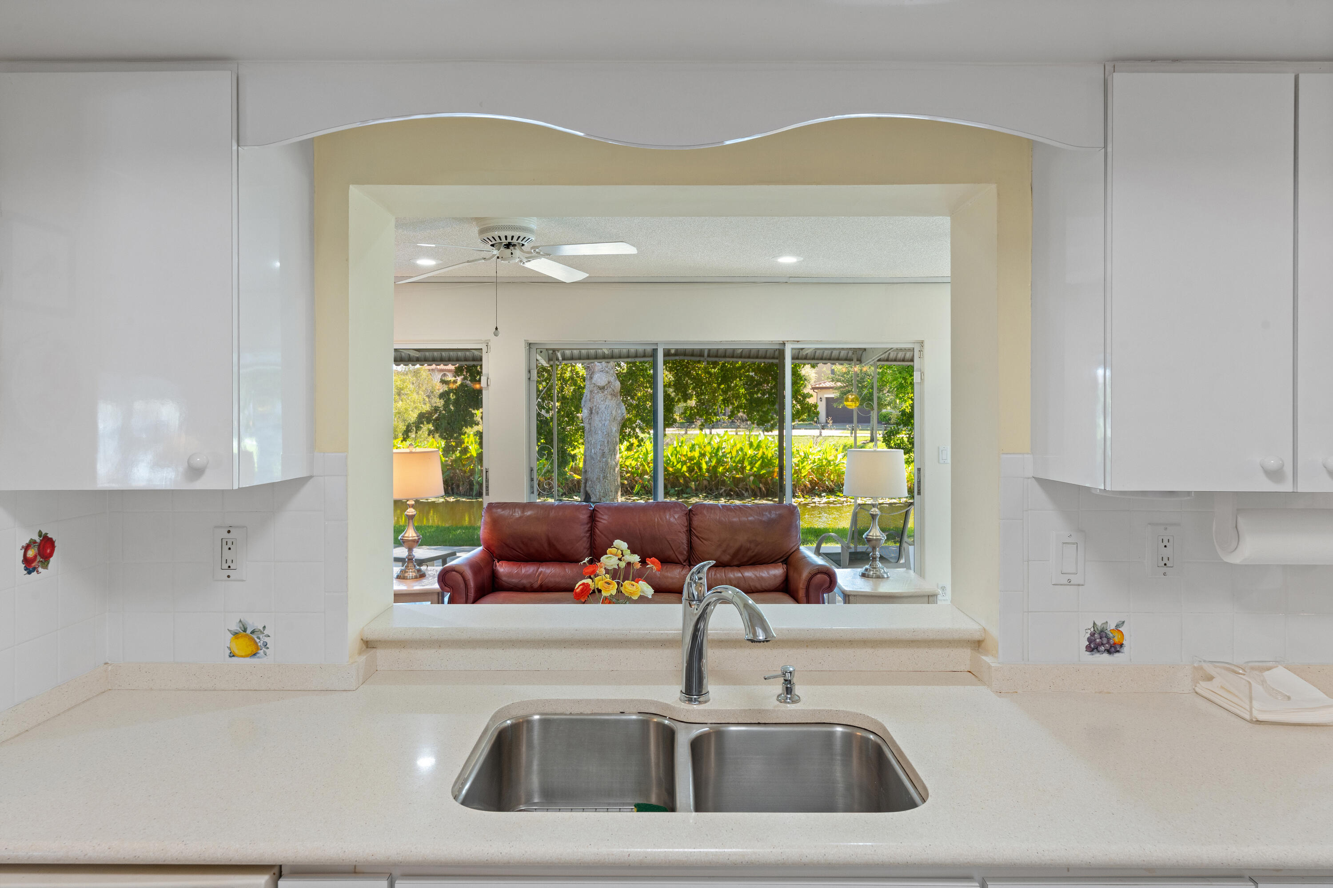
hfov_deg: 78.6
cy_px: 444
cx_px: 666
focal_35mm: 22
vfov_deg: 57.2
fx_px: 815
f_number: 11
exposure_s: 1/4
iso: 500
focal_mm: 22
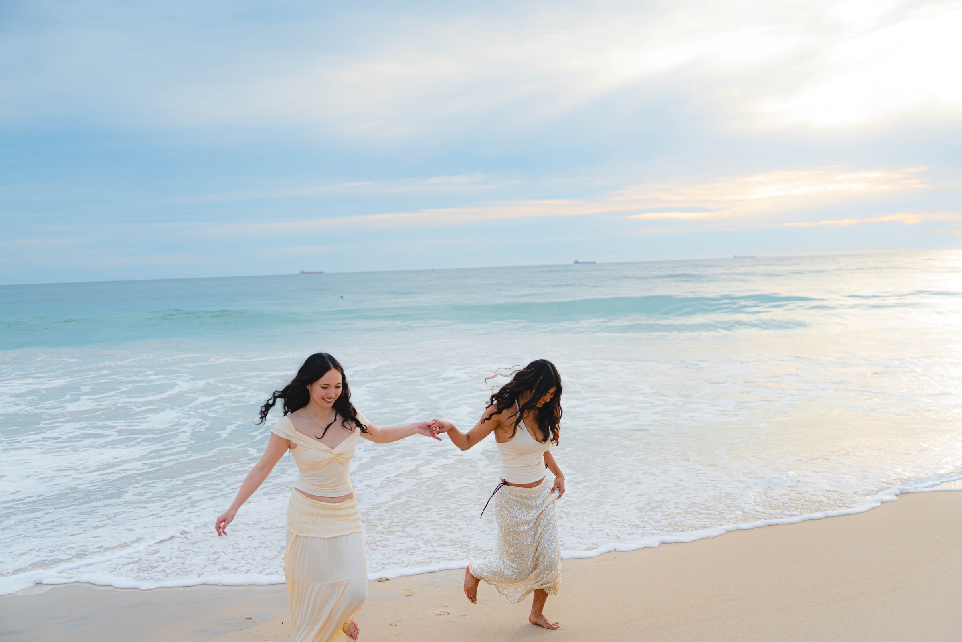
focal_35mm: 38
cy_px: 321
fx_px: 1015
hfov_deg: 50.7
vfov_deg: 35.1
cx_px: 481
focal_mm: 38
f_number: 2
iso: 1600
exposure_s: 1/8000
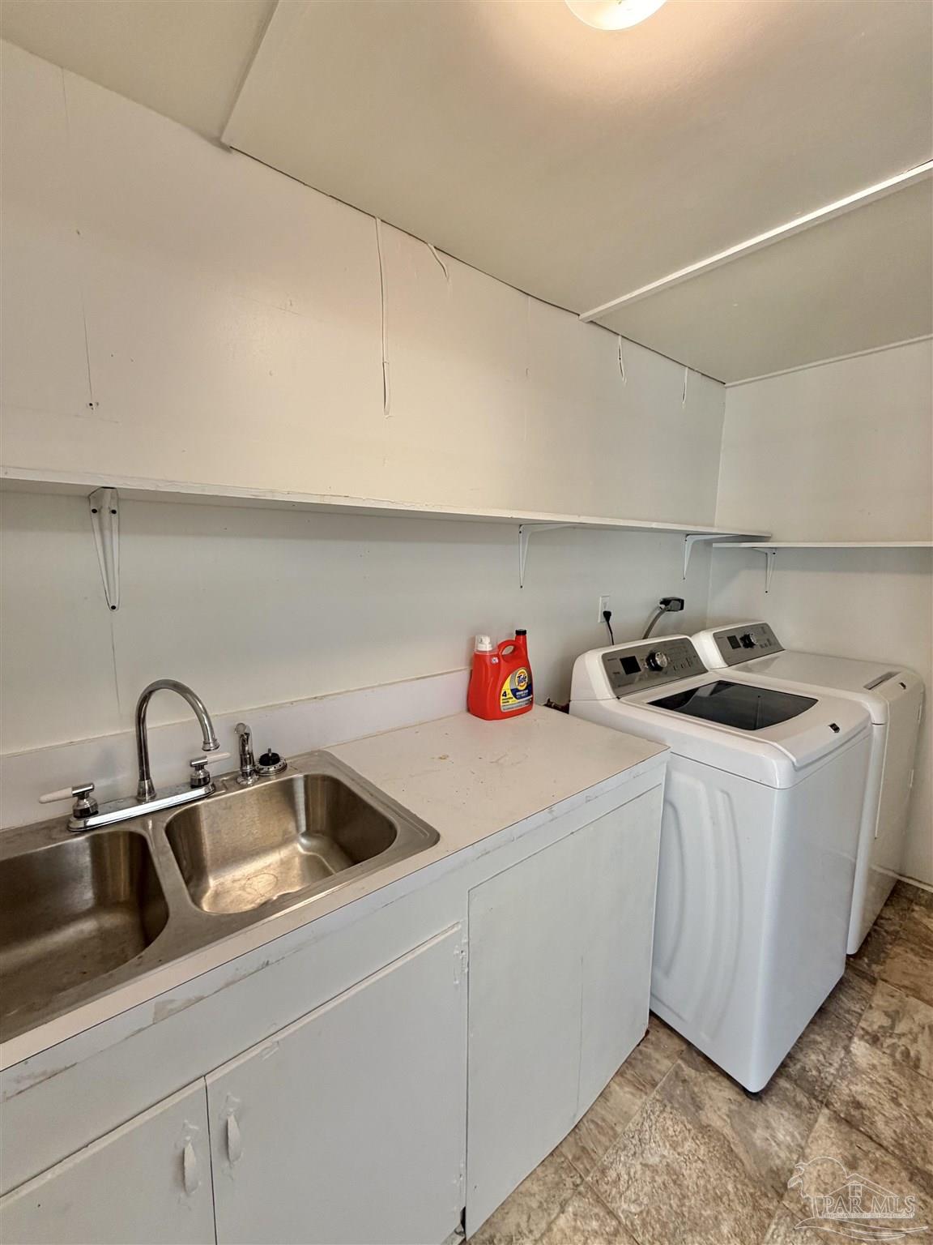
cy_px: 622
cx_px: 466
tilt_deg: -8.2
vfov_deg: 102.1
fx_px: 503
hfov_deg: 85.7
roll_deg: -0.9
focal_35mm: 14
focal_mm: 2.22
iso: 200
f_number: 2.2
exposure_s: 1/60
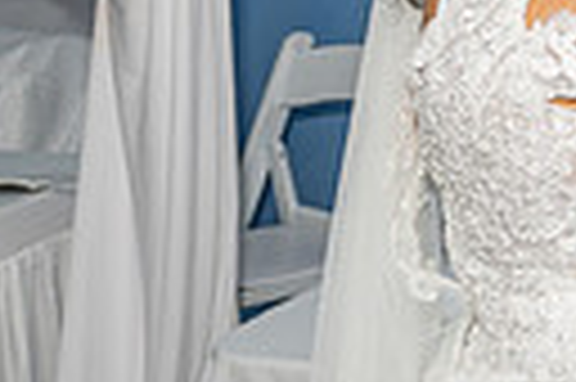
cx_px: 1076
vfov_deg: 12.4
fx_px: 1742
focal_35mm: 109
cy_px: -2
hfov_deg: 15.7
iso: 250
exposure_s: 1/160
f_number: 4.5
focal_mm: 24
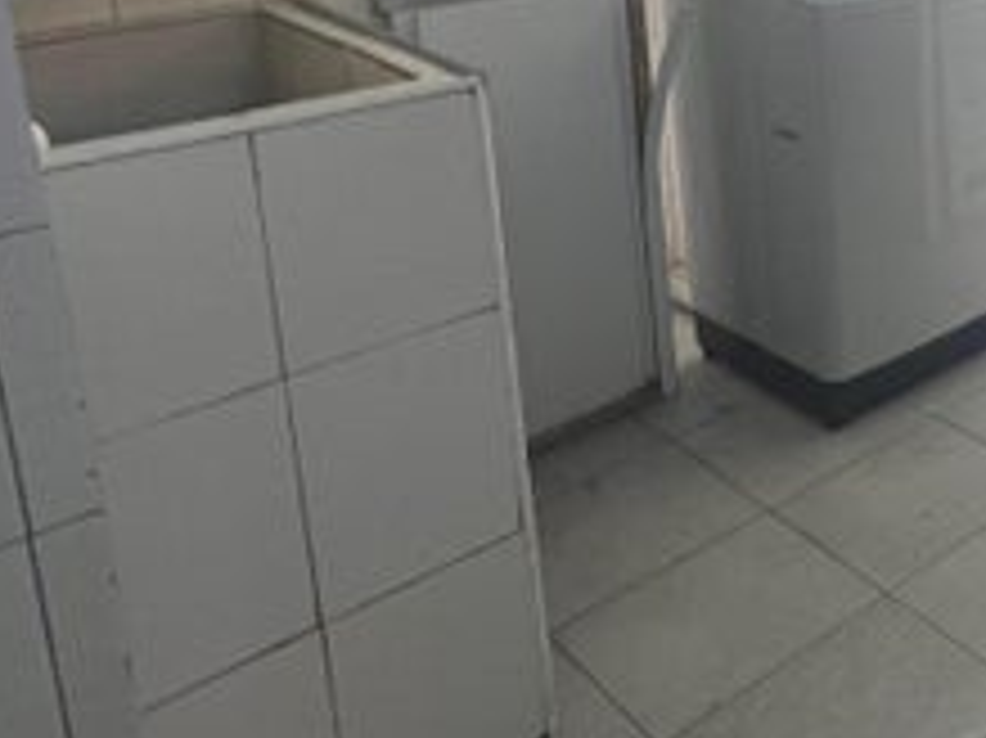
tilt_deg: -10.1
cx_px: 1310
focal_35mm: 38
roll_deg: +0.3
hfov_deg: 33.8
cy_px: -81
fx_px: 1082
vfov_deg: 32.9
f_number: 1.8
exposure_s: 1/120
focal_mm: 1.57
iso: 40
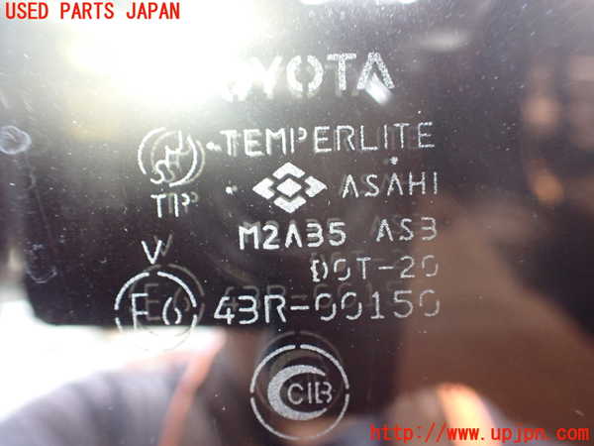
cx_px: 297
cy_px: 223
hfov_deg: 60.0
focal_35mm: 30
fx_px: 515
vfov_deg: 46.8
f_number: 2.3
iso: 800
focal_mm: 5.4
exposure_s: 1/60
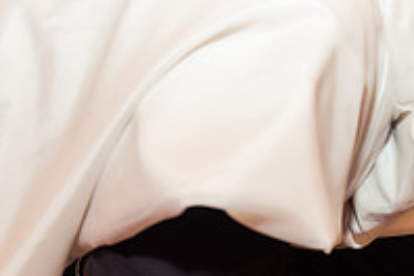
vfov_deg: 15.8
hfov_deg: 23.8
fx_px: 931
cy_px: 380
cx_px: 428
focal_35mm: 81
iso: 1250
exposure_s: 1/125
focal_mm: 24
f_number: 2.8
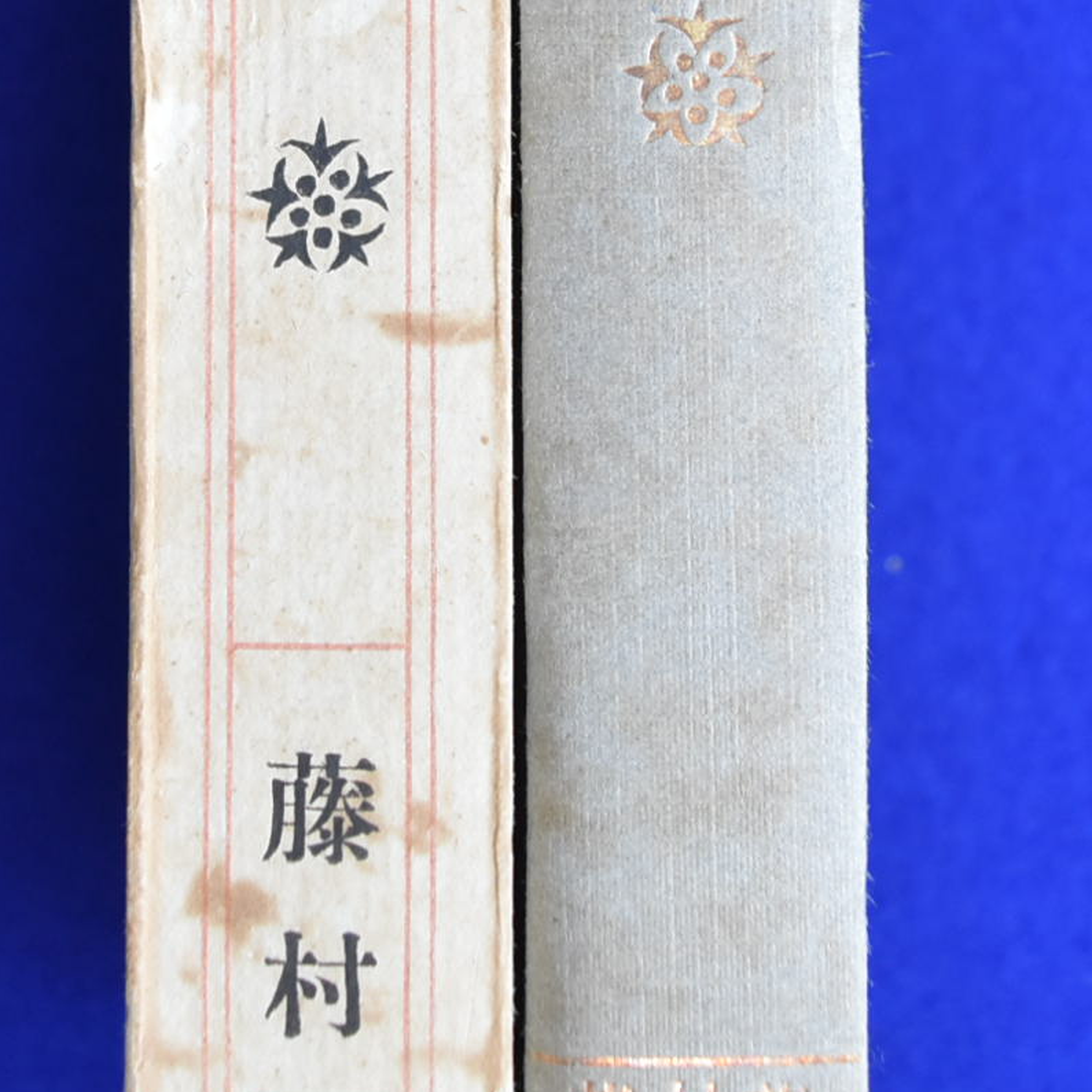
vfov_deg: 17.9
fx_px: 3426
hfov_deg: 18.1
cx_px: 423
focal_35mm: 96
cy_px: 165
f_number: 4
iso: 800
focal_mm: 20
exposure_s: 1/60
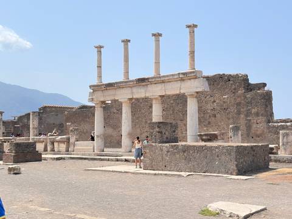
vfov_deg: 30.3
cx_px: 146
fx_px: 405
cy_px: 110
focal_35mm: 48
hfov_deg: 39.7
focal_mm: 6.86
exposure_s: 1/5376
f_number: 1.78
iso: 100
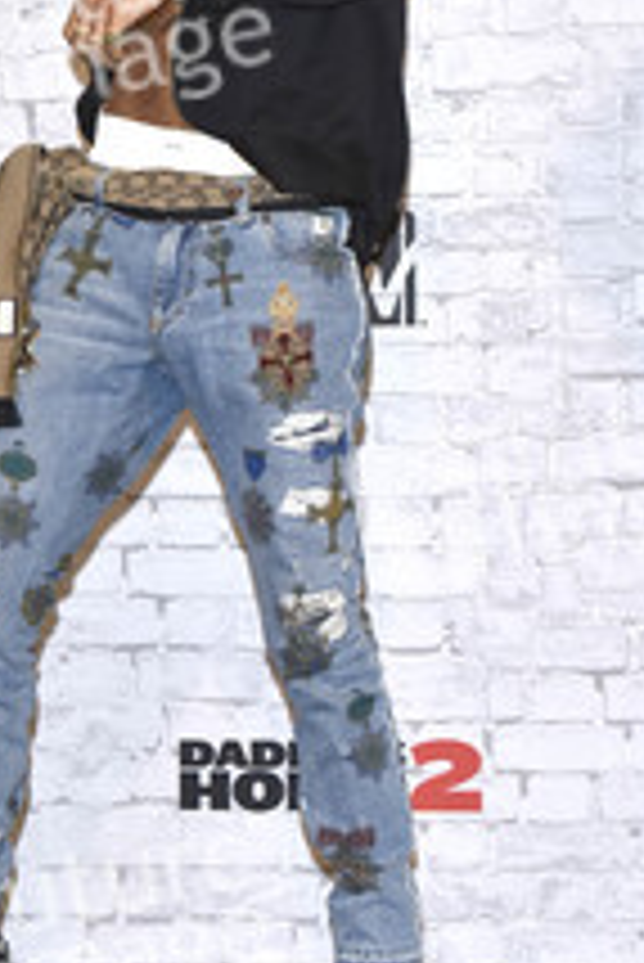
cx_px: 171
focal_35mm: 373
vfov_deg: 5.5
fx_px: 9992
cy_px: 266
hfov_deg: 3.7
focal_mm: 200
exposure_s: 1/250
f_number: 6.3
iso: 2000
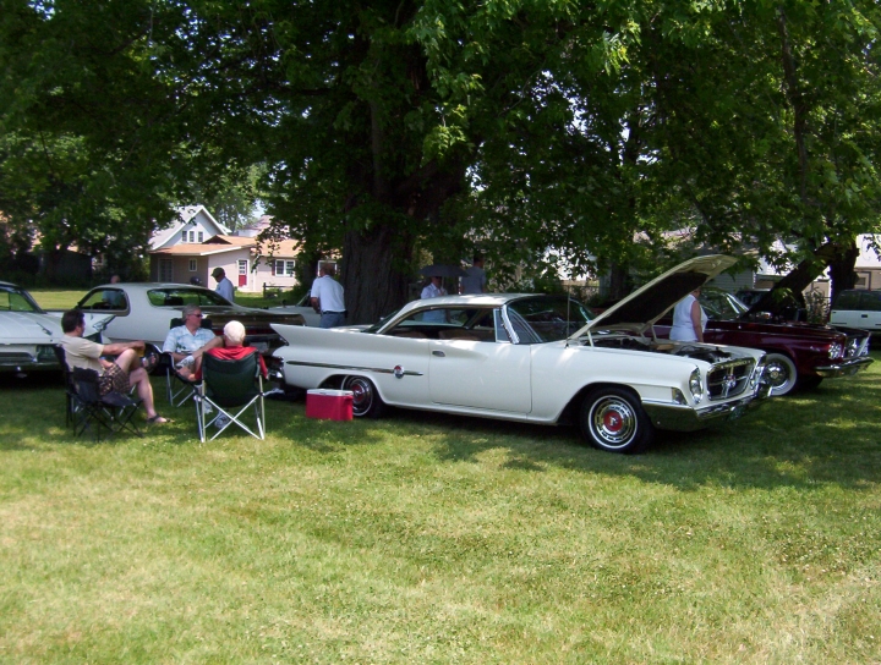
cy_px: 332
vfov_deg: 39.8
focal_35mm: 36
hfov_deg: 51.2
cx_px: 440
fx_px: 919
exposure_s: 1/434
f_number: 5.24
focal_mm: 5.54
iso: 100
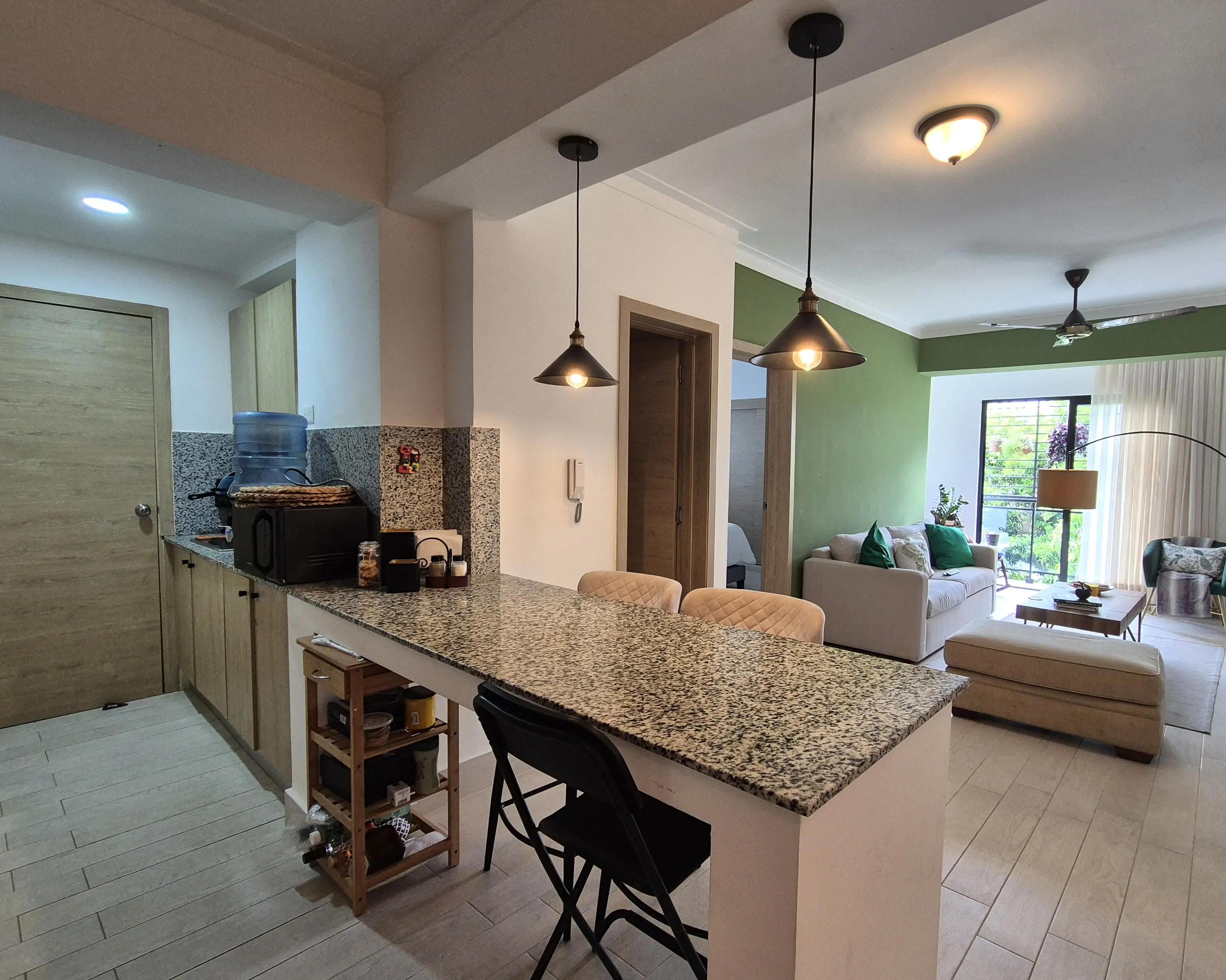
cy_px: 508
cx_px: 679
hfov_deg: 92.8
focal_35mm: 16
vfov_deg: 80.3
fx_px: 581
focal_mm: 2.2
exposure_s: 1/60
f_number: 2.2
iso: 160
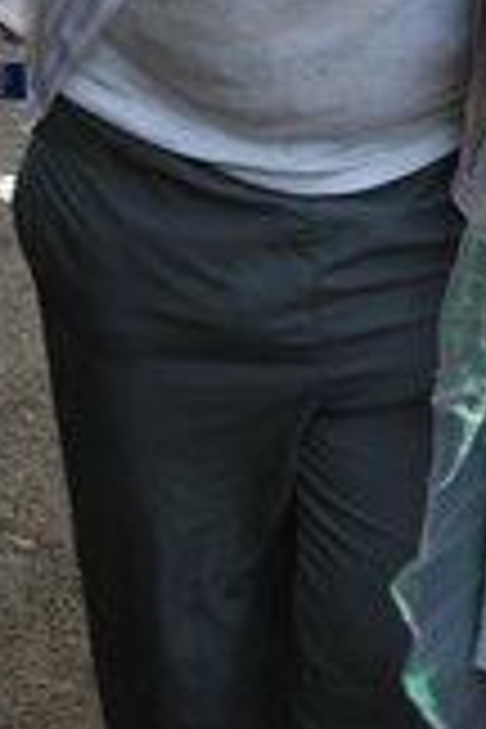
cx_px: 664
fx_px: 2875
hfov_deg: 9.5
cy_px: -338
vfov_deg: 13.7
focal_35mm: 142
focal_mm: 17
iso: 125
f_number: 3.2
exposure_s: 1/40
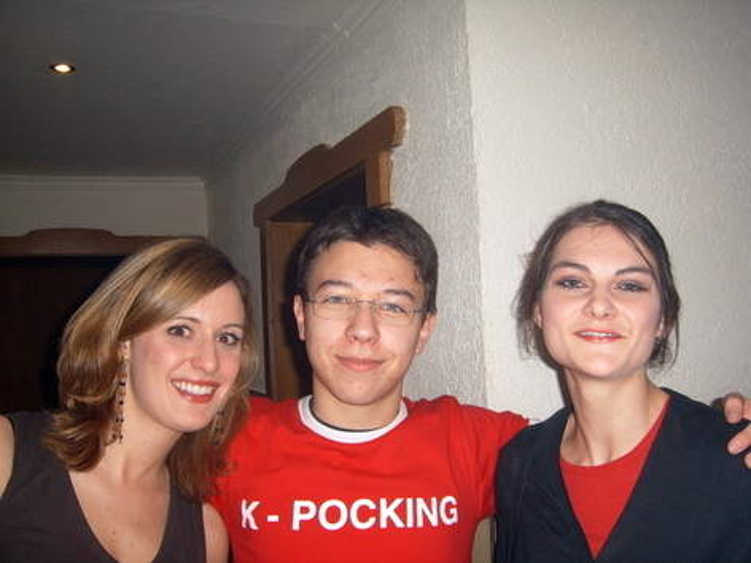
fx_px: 759
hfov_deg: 52.6
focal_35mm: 35
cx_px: 376
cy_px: 282
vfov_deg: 40.7
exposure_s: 1/30
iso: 100
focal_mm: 5.8
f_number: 5.8
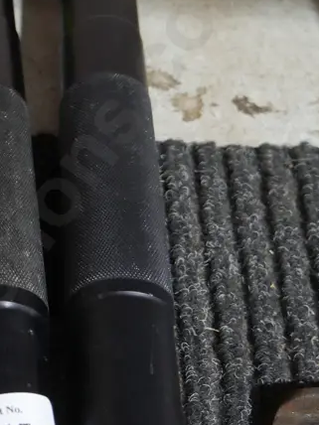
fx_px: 823
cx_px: -32
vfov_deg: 28.5
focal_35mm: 67
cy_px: 320
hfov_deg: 20.9
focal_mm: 14
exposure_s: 1/60
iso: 640
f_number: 3.5
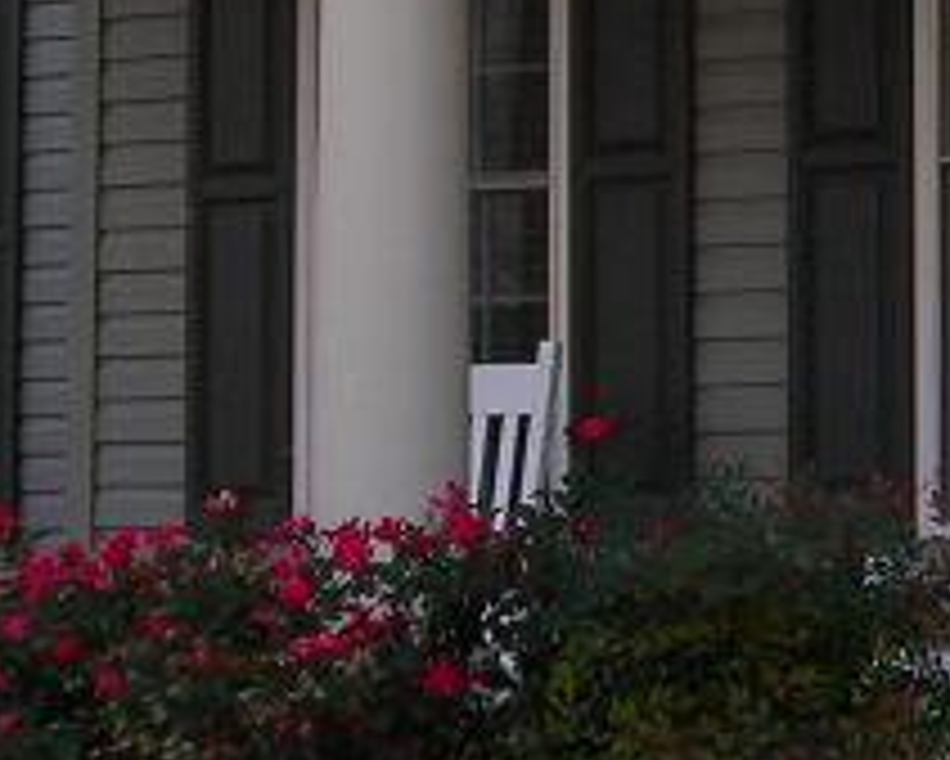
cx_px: 779
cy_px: -58
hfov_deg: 10.7
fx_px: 5063
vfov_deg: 8.5
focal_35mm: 180
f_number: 3.2
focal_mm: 6.3
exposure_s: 1/155
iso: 50
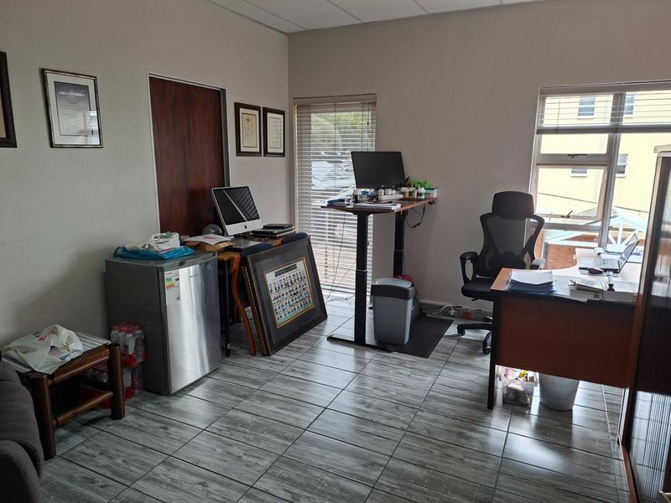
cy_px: 252
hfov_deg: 73.9
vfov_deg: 58.9
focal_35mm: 23
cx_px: 336
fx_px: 446
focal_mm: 5.54
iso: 200
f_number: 1.8
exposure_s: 1/120
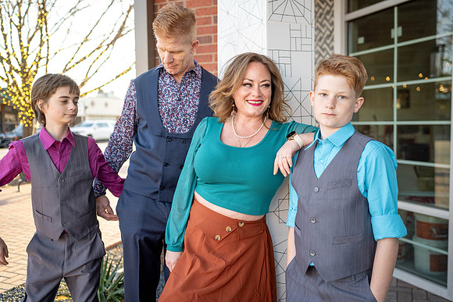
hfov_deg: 54.4
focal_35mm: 35
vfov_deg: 37.9
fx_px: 440
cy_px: 151
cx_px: 226
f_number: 2.5
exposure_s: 1/800
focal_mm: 35
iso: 640
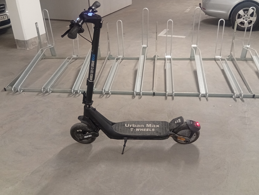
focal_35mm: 32
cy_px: 98
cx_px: 130
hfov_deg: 56.7
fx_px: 240
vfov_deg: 44.3
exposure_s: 1/33.3
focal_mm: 3.84
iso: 427
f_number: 1.8
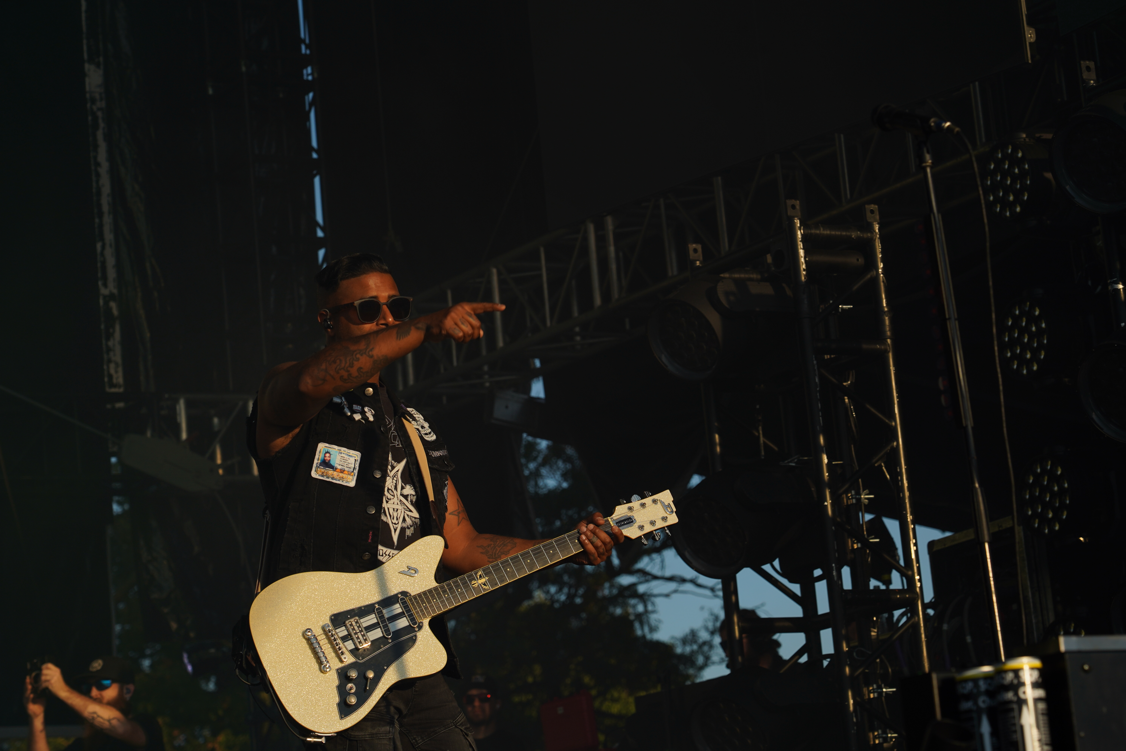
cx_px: 563
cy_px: 376
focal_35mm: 105
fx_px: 3284
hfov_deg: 19.5
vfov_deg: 13.0
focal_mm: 105
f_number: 7.1
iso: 100
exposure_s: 1/400
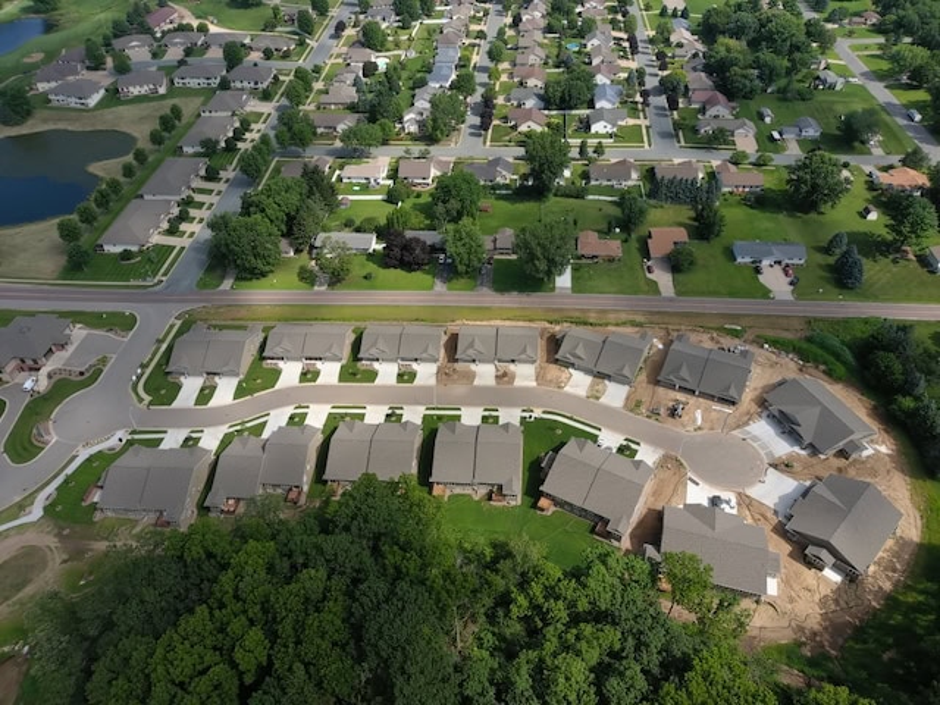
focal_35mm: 26
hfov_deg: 67.3
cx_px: 470
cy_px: 352
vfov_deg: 53.1
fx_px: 706
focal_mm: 4.7
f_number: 1.8
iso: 100
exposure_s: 1/1000
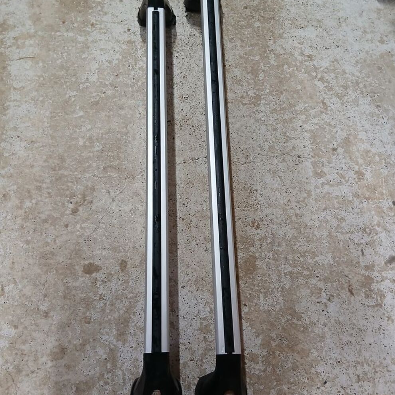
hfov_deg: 52.5
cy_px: 212
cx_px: 199
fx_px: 400
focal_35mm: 31
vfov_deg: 52.5
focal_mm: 3.98
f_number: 1.8
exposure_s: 1/33.3
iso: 250
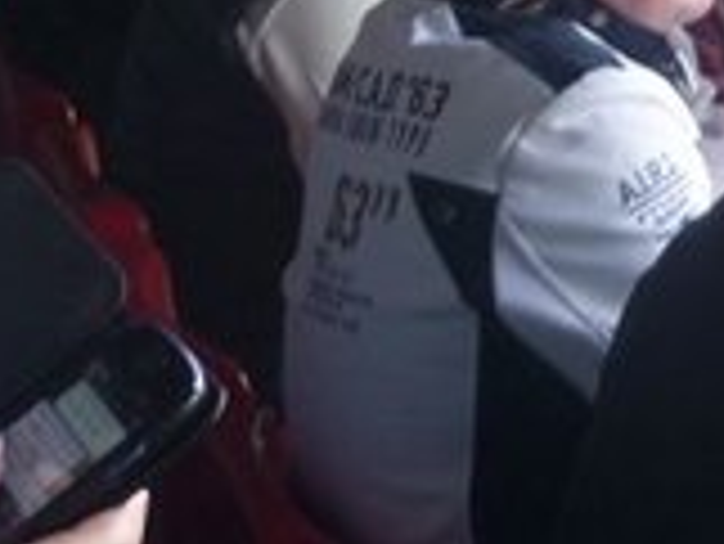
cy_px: -351
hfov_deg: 17.8
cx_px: 641
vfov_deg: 12.7
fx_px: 2281
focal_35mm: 109
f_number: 2.8
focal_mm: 5.5
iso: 80
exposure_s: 1/30
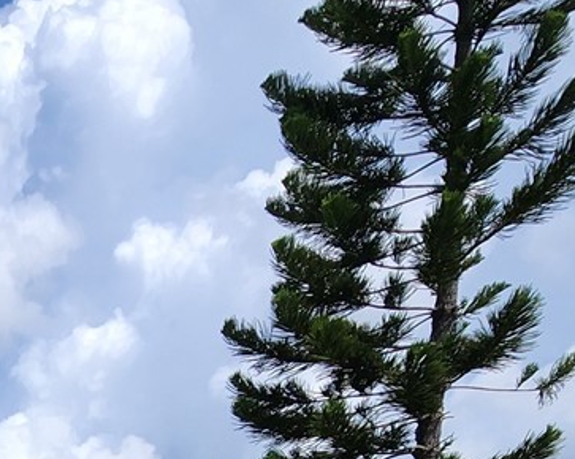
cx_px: -169
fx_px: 952
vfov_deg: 19.0
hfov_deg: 27.9
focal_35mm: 56
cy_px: 872
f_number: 2.2
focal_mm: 2.2
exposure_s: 1/2333
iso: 50
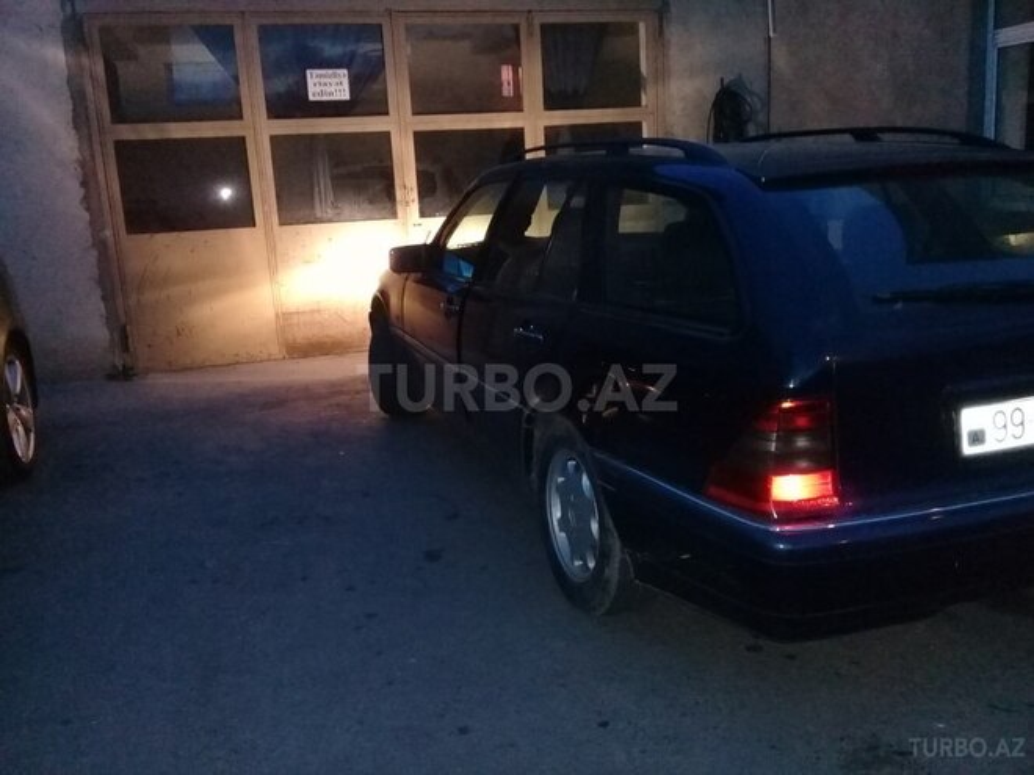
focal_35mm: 31
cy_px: 388
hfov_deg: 58.4
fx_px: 926
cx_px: 517
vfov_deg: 45.4
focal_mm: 3.3
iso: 640
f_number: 2.2
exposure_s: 1/20
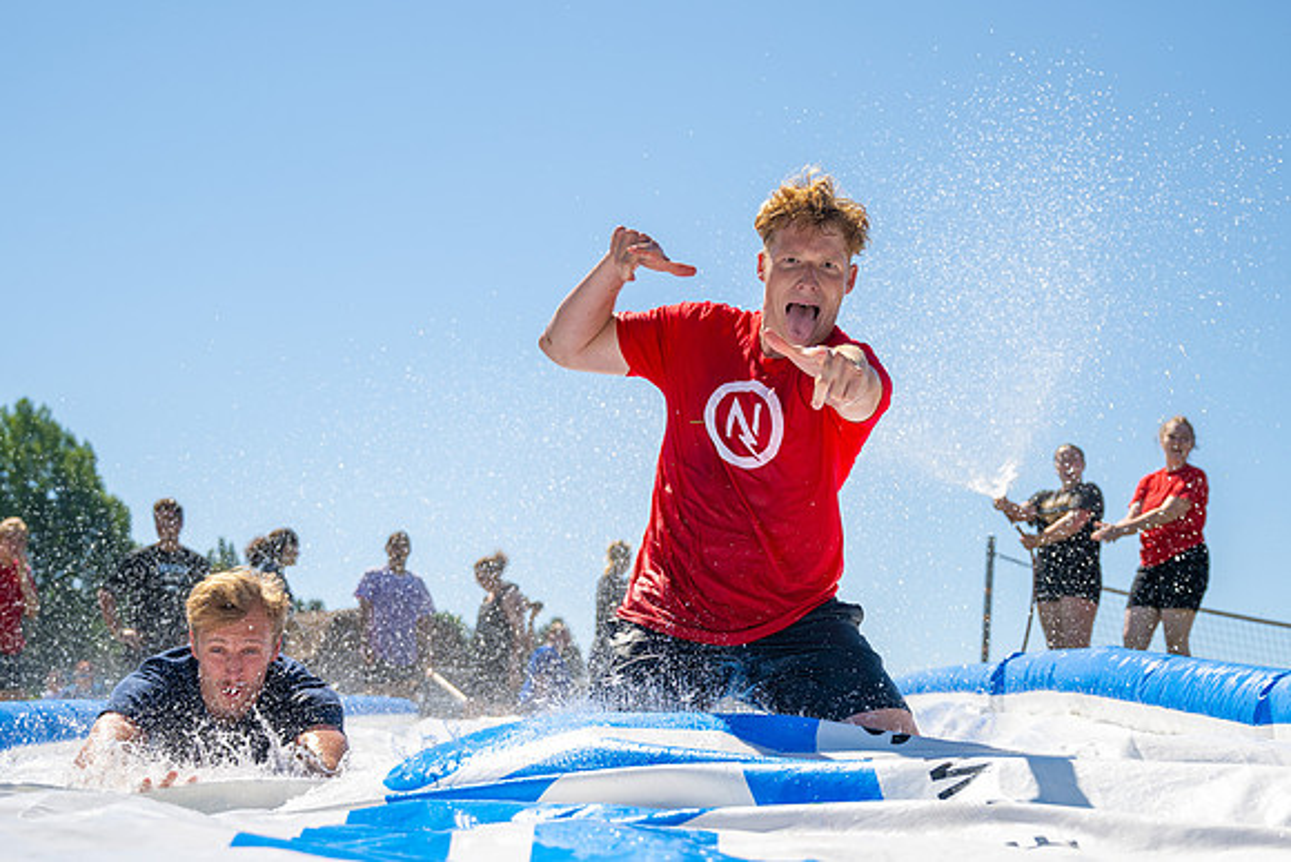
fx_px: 2543
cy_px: 424
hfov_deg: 28.3
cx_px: 860
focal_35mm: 71
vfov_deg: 19.2
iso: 100
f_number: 4
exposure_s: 1/1250
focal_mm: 49
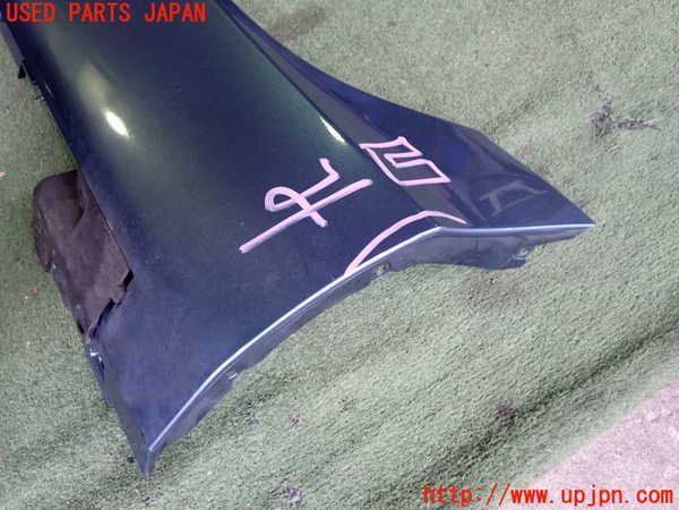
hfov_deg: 60.0
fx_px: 588
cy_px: 255
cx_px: 340
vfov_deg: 46.8
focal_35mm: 30
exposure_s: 1/40
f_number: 2.3
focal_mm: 5.4
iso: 200
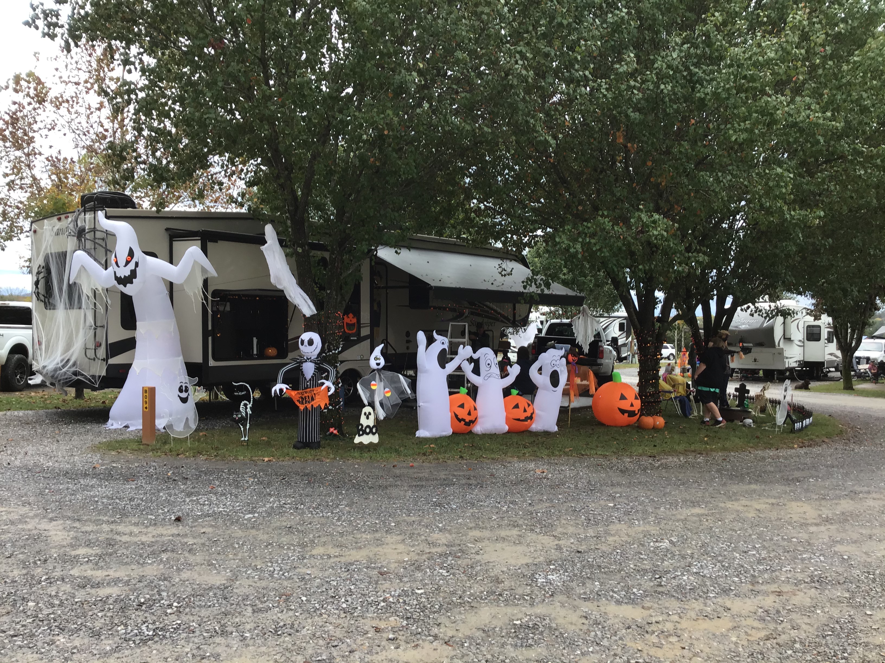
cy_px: 332
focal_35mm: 31
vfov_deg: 45.4
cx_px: 442
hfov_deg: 58.4
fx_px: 793
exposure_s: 1/217
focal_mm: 3.3
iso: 25
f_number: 2.4
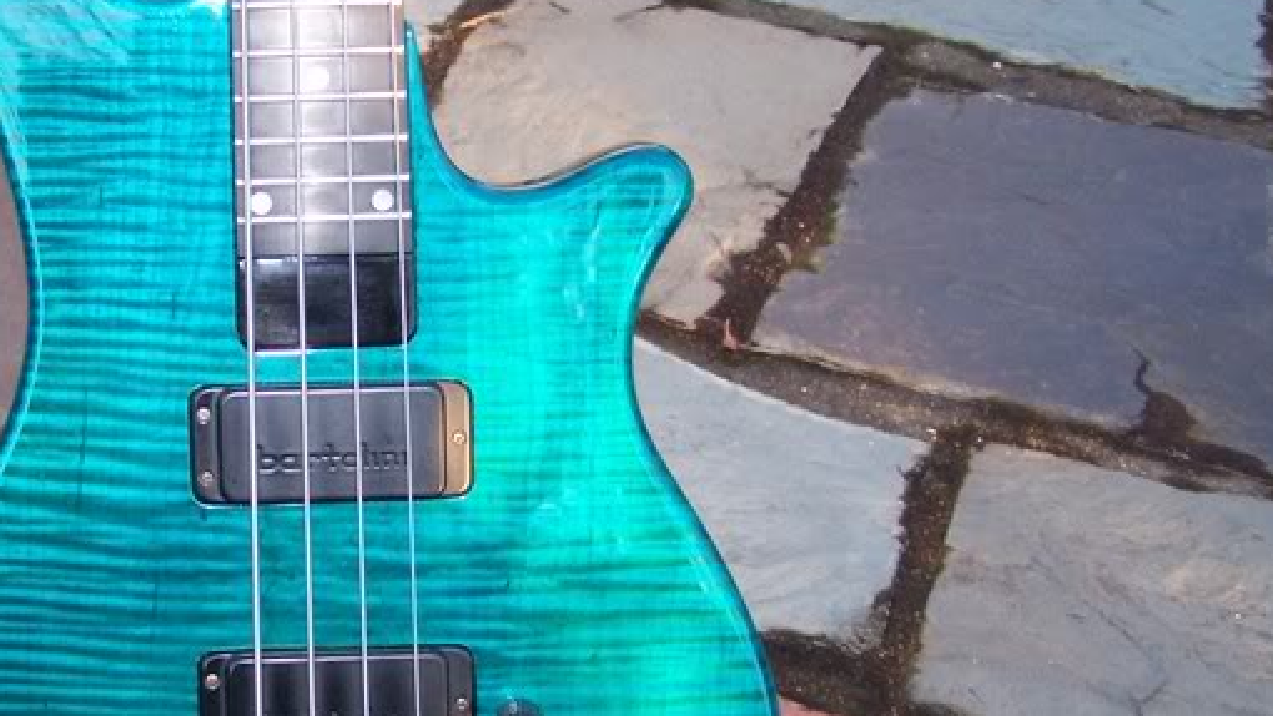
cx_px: 347
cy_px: 394
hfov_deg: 31.9
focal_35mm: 65
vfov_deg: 18.5
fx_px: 2194
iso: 140
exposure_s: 1/60
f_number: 2.8
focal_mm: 6.3
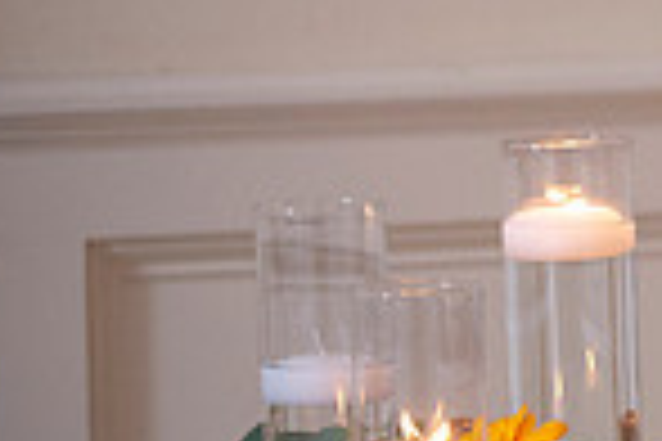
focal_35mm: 789
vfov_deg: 1.7
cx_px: 1274
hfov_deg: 2.6
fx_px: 14508
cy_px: 74
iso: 1600
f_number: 2.8
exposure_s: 1/160
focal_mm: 200
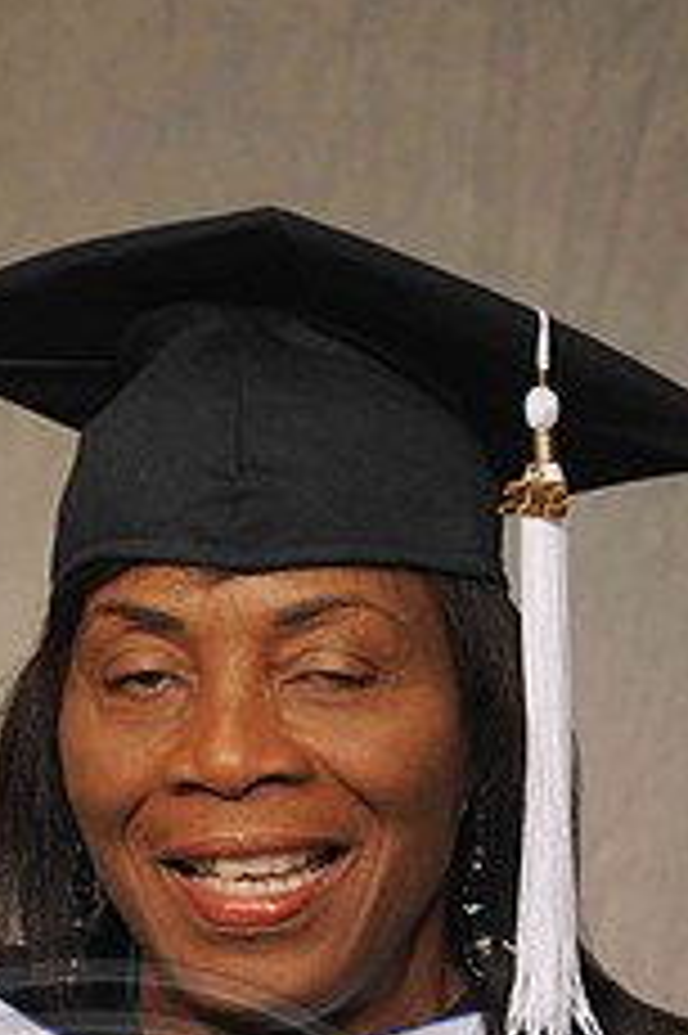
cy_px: 814
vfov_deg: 7.4
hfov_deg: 4.9
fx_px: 8009
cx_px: 286
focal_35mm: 279
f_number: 5.6
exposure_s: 1/125
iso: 200
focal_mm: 95
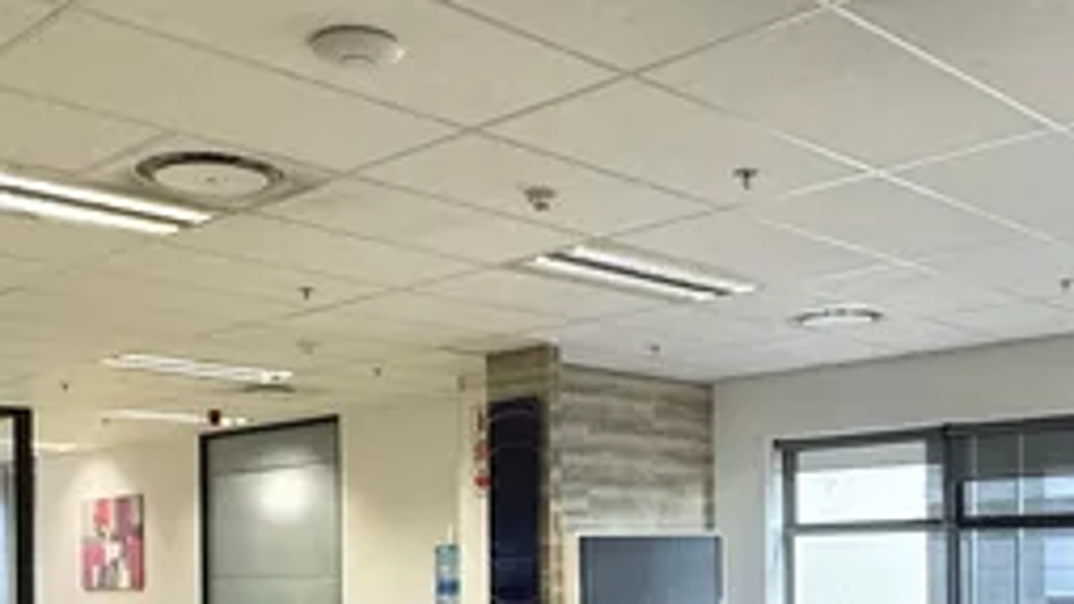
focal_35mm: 48
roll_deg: +0.3
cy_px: 587
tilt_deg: -1.3
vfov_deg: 24.0
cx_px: 567
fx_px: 1367
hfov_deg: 42.9
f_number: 2.2
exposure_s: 1/50
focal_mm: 2.22
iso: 160
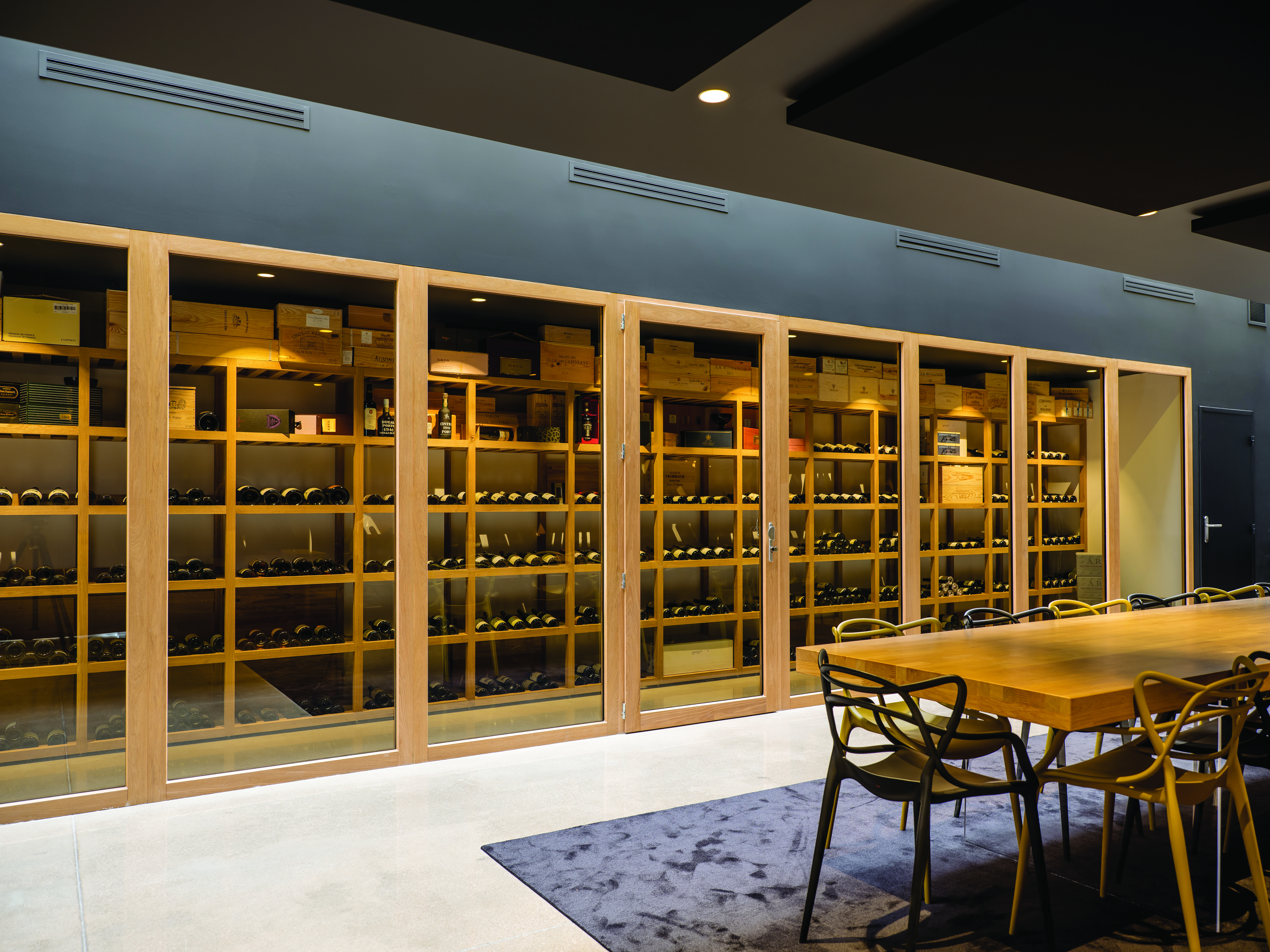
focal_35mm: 25
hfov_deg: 69.4
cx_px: 635
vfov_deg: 54.9
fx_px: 917
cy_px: 476
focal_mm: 32
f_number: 4.5
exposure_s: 1/1.67
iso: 200
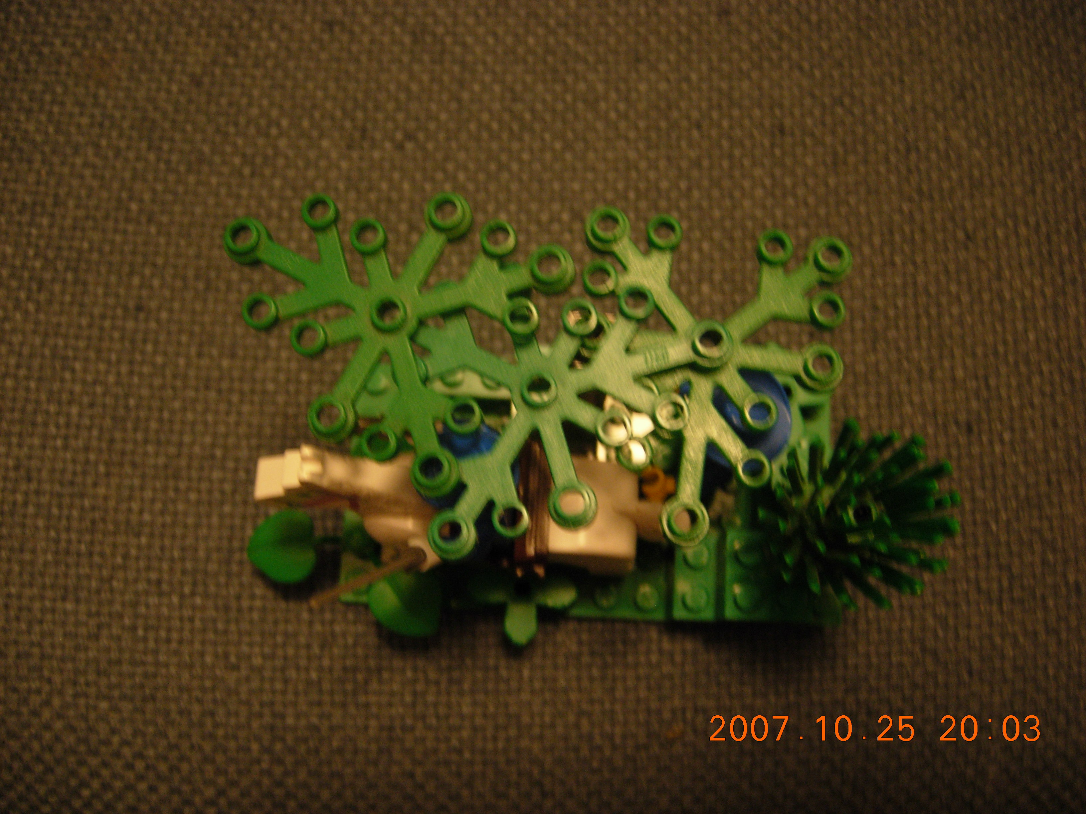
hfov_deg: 51.4
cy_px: 407
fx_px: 1129
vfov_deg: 39.7
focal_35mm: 36
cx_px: 543
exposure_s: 1/4
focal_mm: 7.5
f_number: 2.7
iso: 168
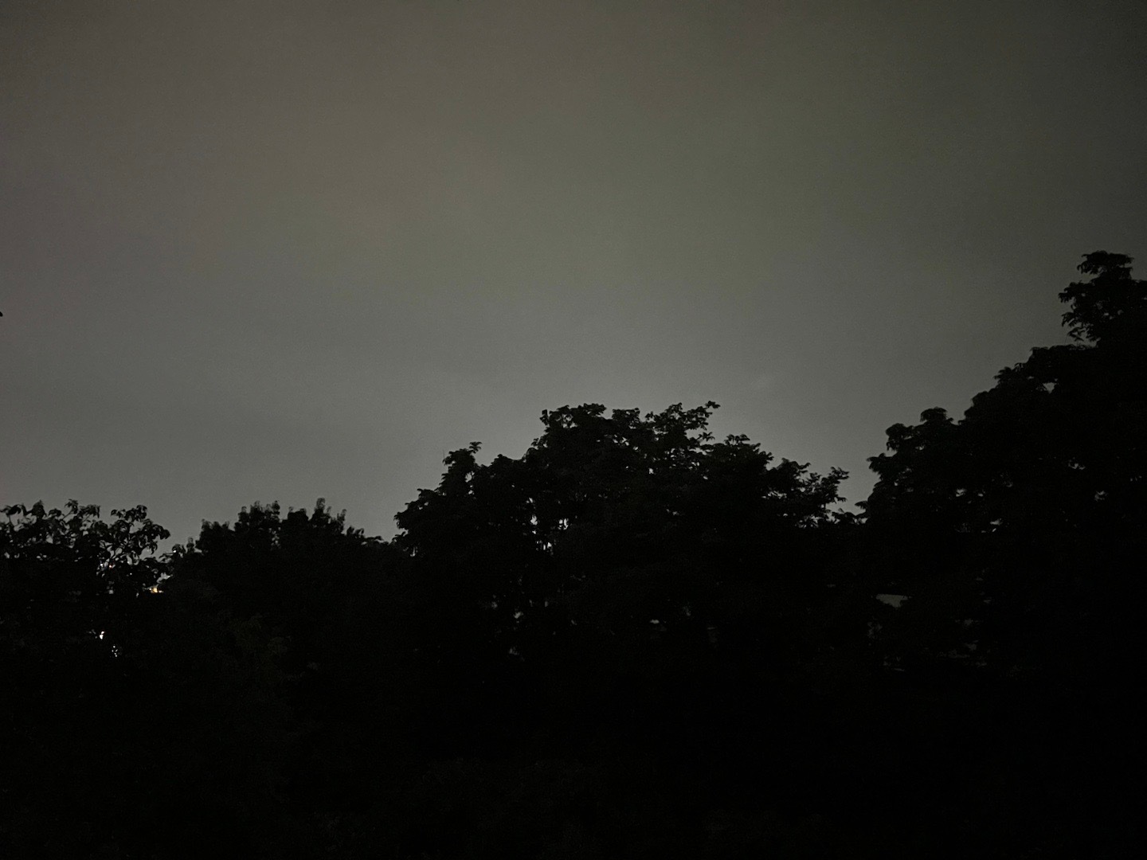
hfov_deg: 67.3
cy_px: 430
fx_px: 862
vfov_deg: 53.1
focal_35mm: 26
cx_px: 574
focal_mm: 5.7
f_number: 1.5
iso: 8000
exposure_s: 1/15
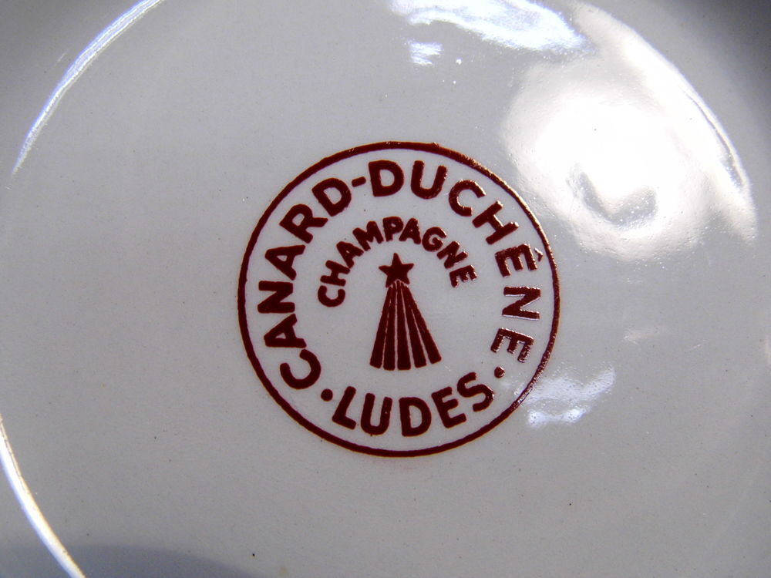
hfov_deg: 43.9
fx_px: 958
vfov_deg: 33.6
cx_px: 386
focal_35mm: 43
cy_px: 289
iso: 200
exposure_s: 1/59
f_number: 3.5
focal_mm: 7.7
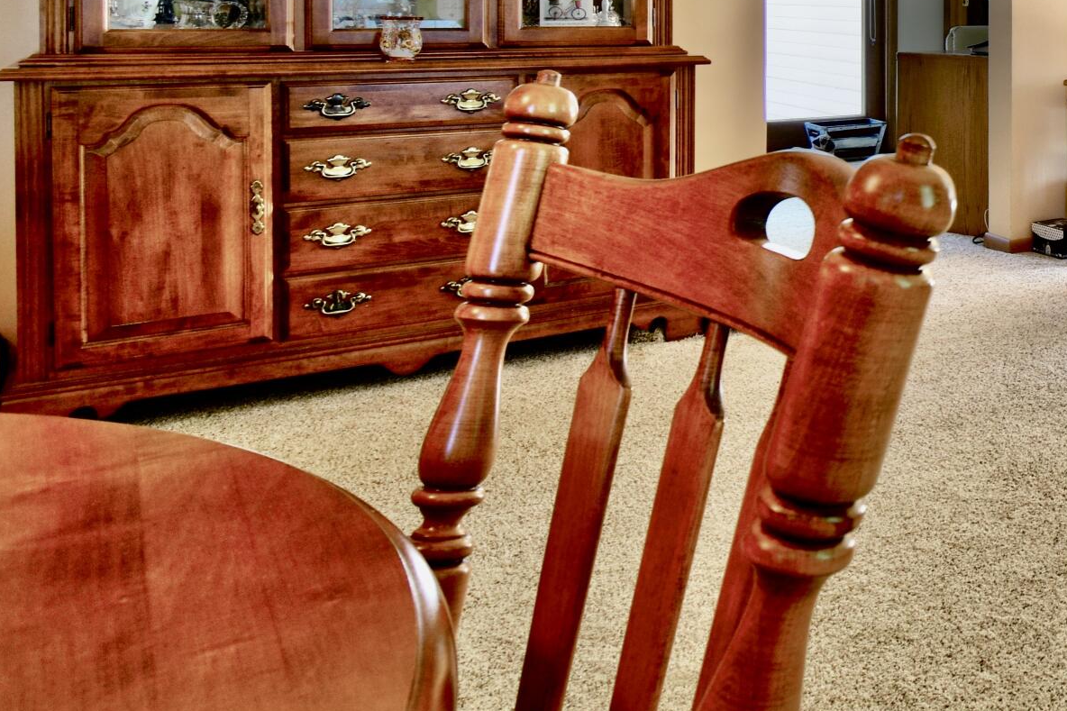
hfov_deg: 37.7
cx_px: 1290
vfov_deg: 32.8
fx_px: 1126
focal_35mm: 38
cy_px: 36
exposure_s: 1/25
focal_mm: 10
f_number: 7.1
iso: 200
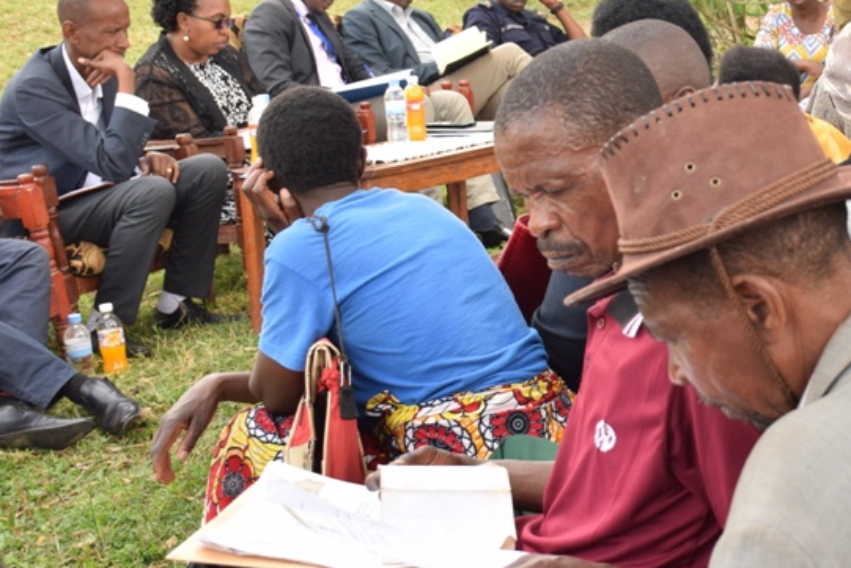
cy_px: 155
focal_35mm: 75
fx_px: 1772
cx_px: 742
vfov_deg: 18.1
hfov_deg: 26.2
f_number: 5
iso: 125
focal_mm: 27
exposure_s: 1/160
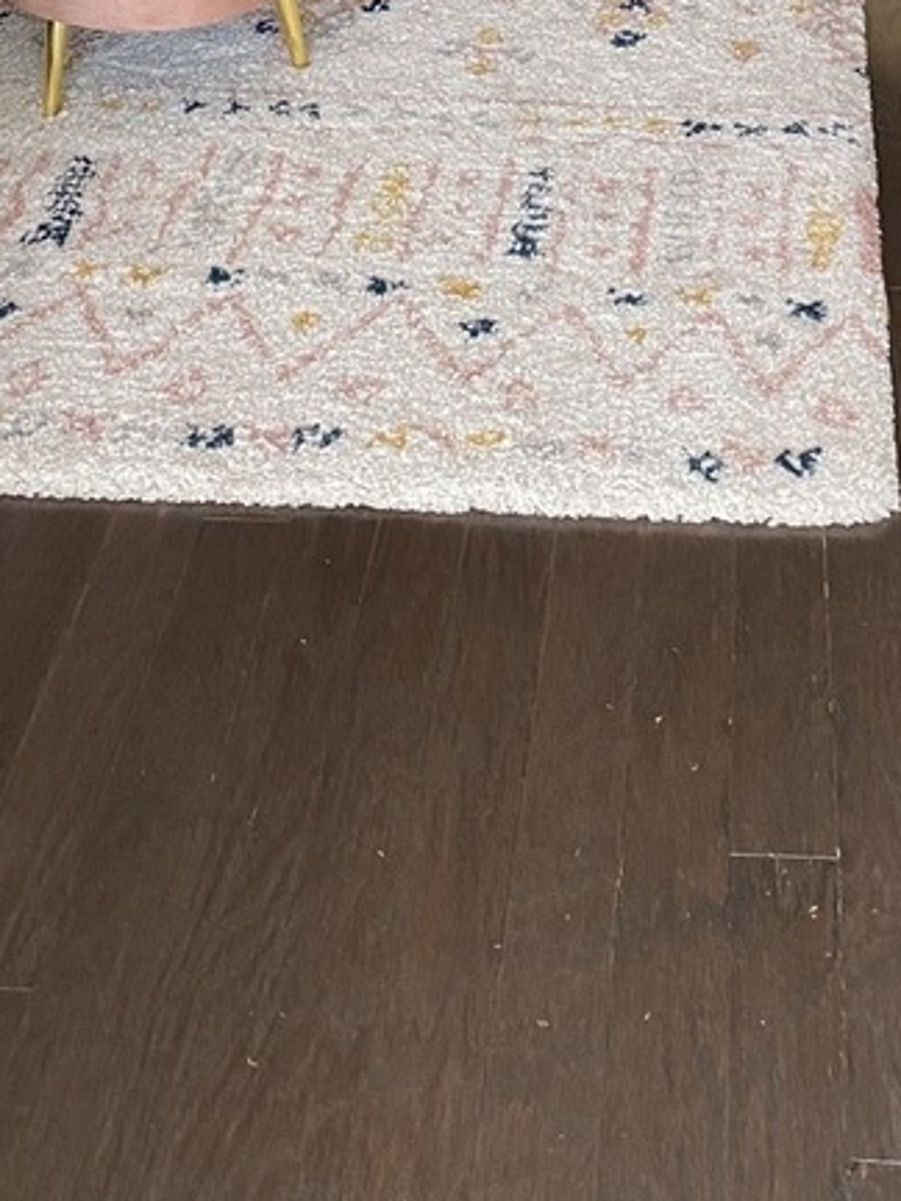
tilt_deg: -18.0
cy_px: -267
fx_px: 2256
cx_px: 659
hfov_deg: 22.4
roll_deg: -0.6
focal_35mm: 65
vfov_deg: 26.3
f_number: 1.8
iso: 125
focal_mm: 4.25
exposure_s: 1/90
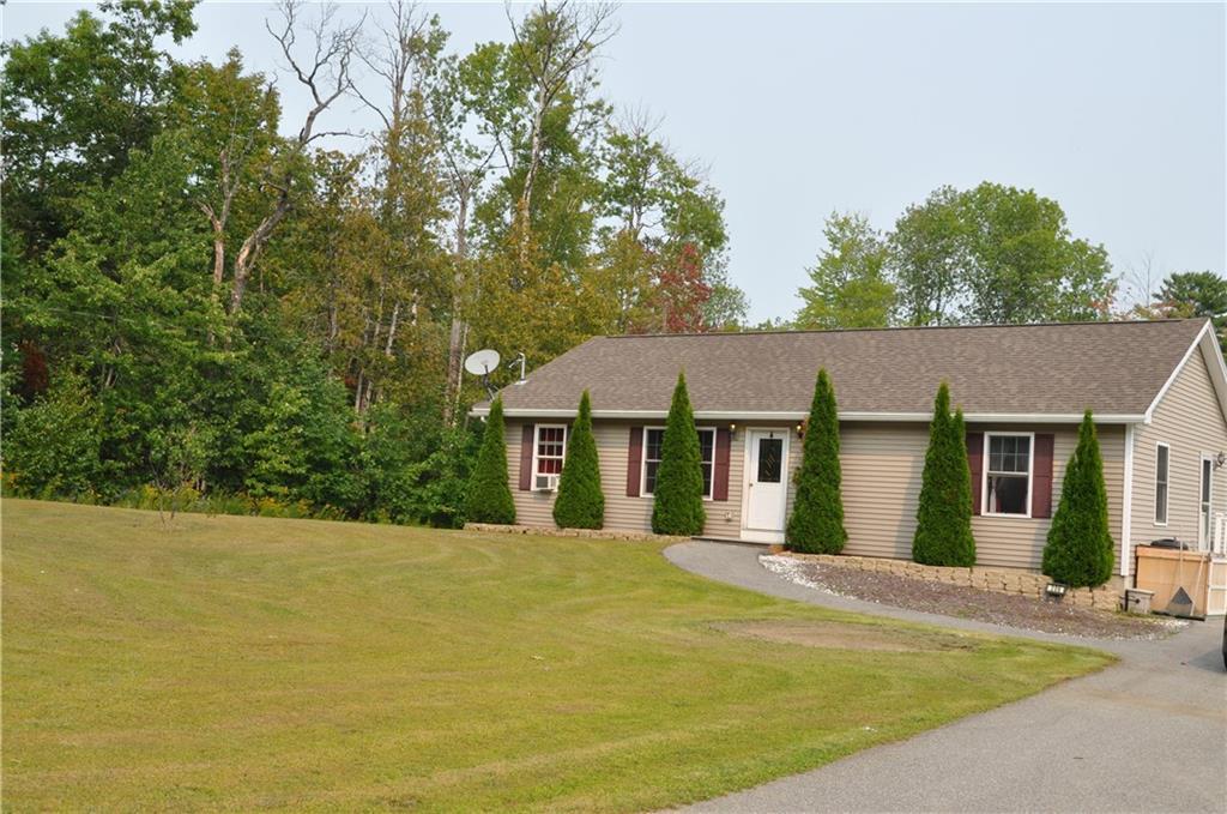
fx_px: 1327
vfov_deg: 34.1
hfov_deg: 49.6
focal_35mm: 39
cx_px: 614
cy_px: 407
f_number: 11
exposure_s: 1/200
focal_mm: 26
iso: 200
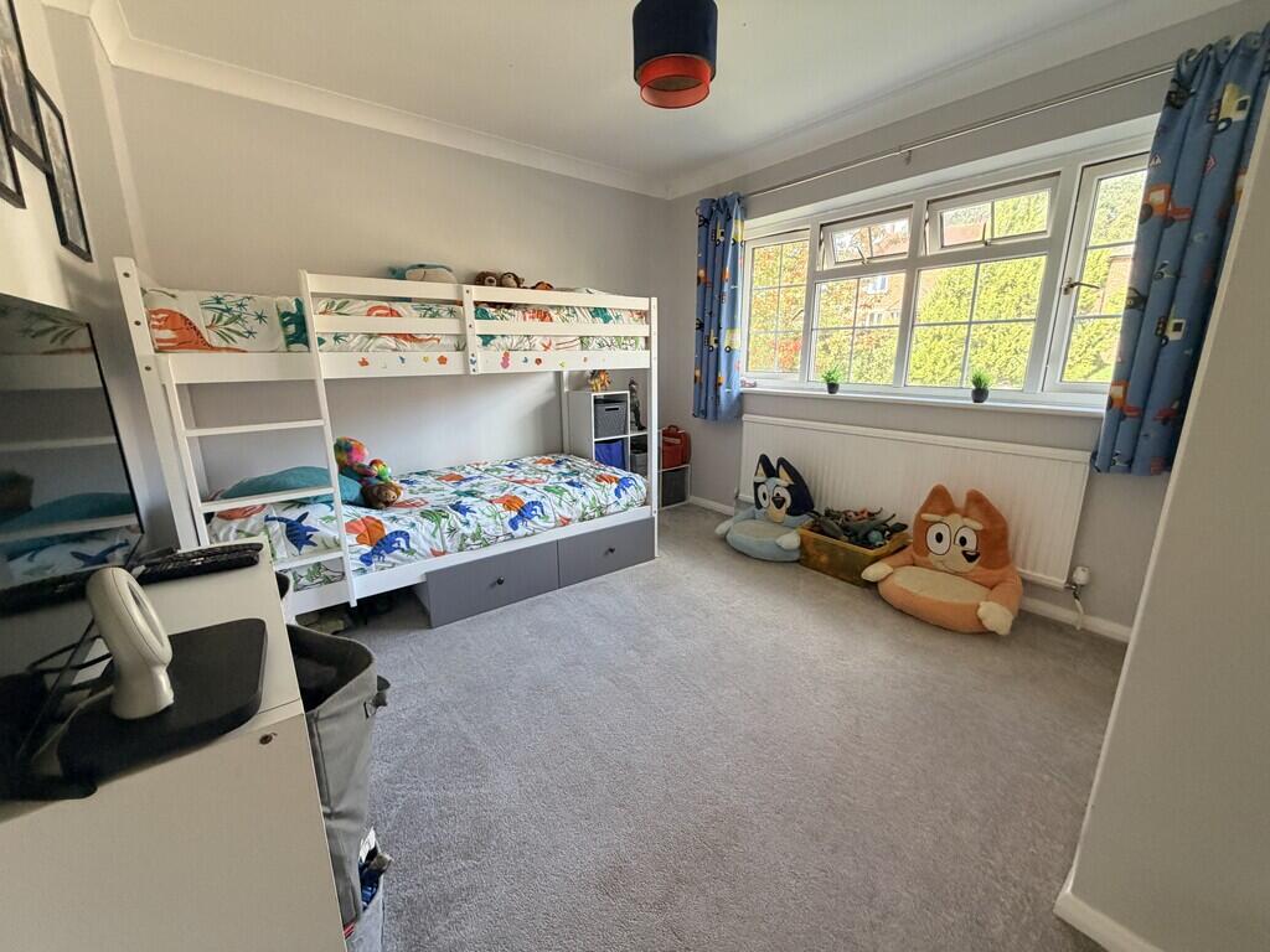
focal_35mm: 14
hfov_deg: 102.1
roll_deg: -0.5
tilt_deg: -13.9
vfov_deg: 85.7
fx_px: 514
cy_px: 476
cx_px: 635
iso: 250
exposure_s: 1/121
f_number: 2.2
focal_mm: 2.22
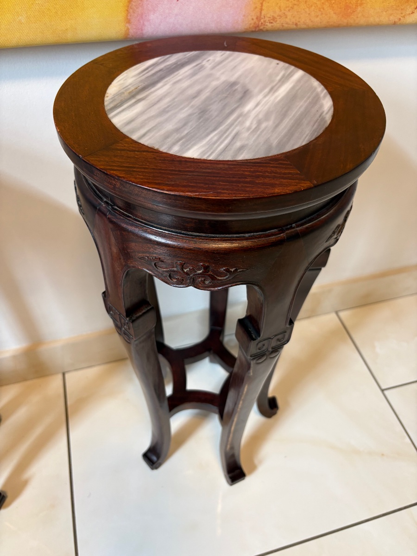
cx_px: 208
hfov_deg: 53.1
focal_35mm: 26
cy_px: 278
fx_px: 418
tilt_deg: -47.9
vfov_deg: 67.3
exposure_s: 1/60
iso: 160
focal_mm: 5.96
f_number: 1.6
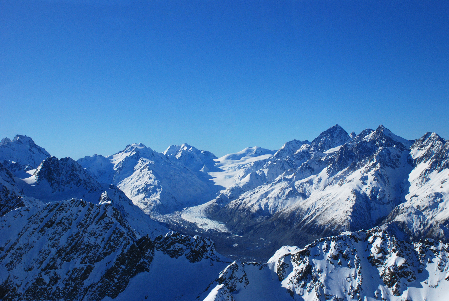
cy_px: 150
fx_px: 599
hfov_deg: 41.1
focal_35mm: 48
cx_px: 224
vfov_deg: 28.2
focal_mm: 32
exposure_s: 1/3200
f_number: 8
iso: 400
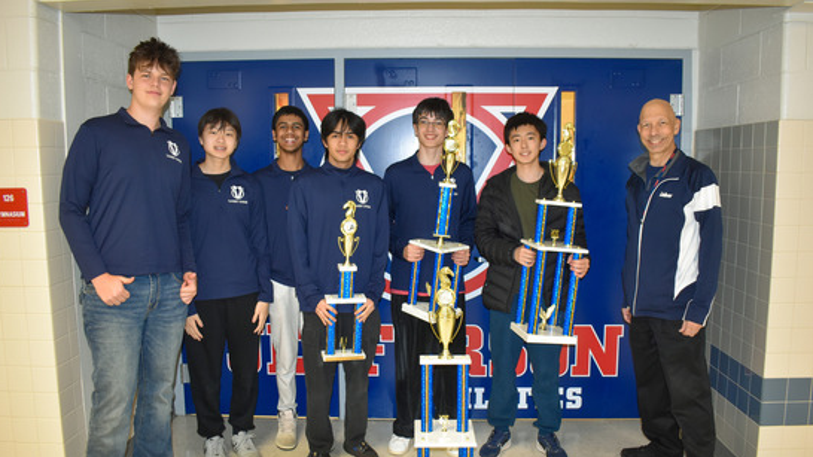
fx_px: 625
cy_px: 240
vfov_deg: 40.2
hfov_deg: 66.1
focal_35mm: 29
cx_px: 411
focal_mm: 18
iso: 800
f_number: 4
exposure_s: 1/60
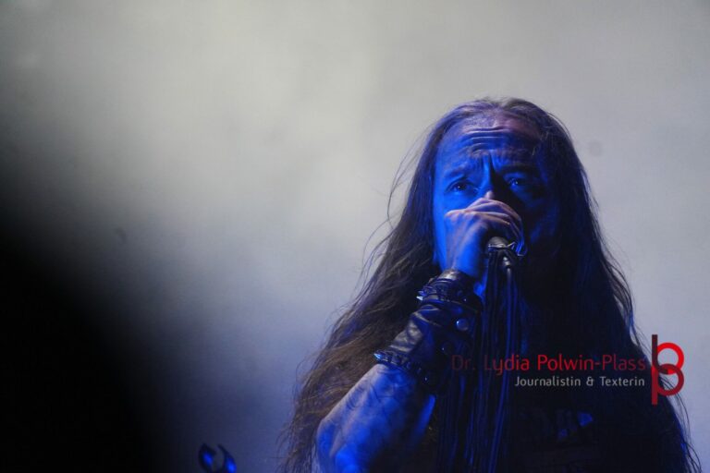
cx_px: 355
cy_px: 236
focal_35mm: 244
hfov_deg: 8.4
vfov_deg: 5.6
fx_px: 4822
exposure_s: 1/320
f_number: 6.3
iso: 2500
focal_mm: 163
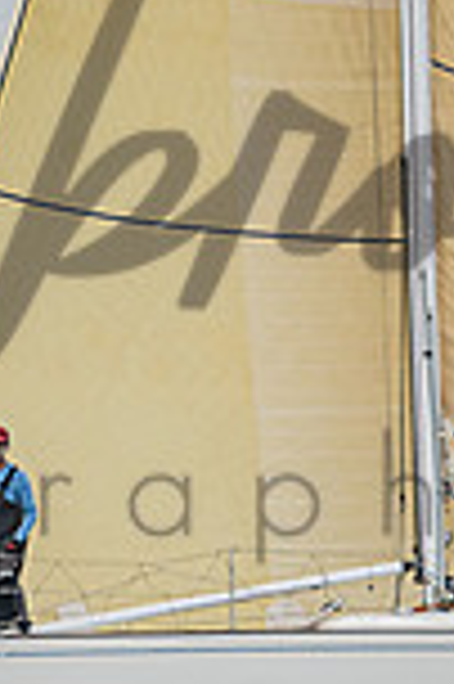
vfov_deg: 1.5
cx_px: 682
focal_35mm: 1357
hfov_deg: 1.0
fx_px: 25727
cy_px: 84
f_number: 8
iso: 400
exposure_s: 1/3200
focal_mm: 280
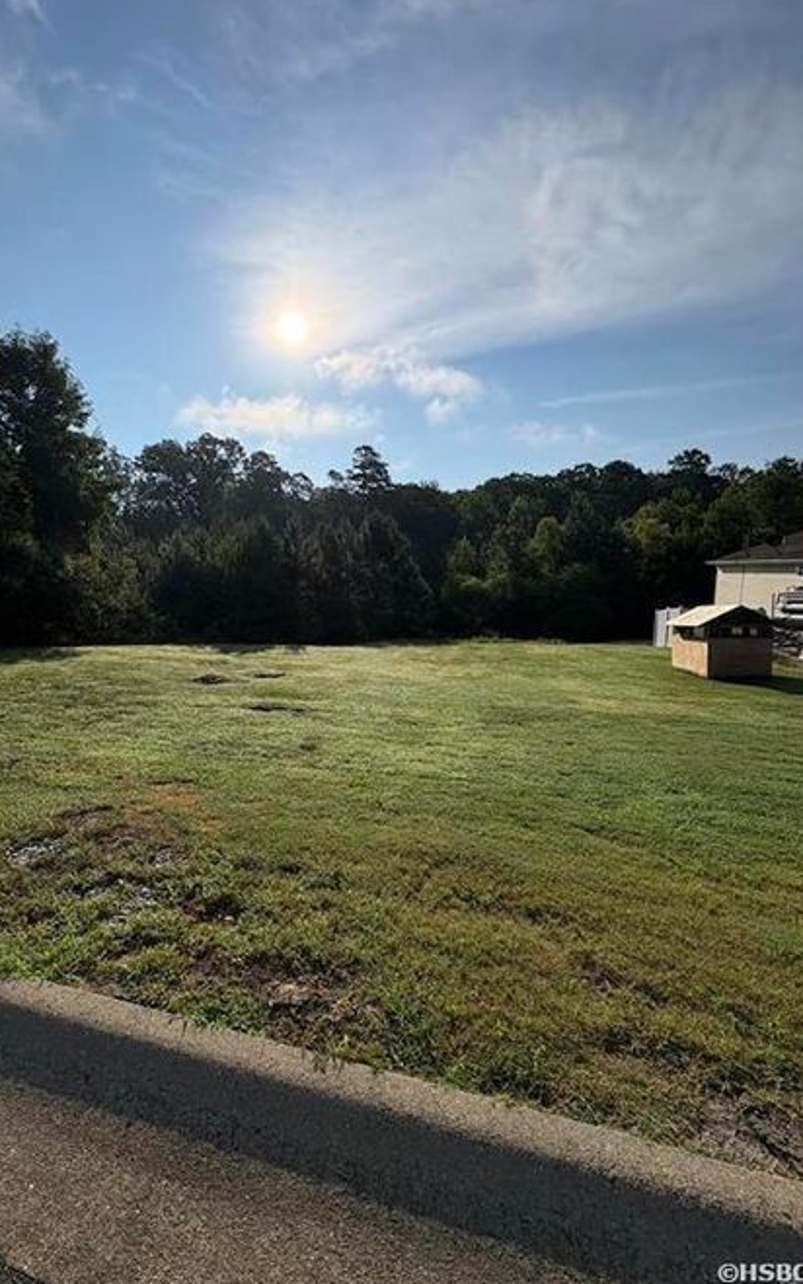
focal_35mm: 15
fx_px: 525
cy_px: 639
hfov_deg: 74.5
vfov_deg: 101.5
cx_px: 349
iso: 80
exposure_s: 1/5650
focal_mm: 2.22
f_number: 2.2
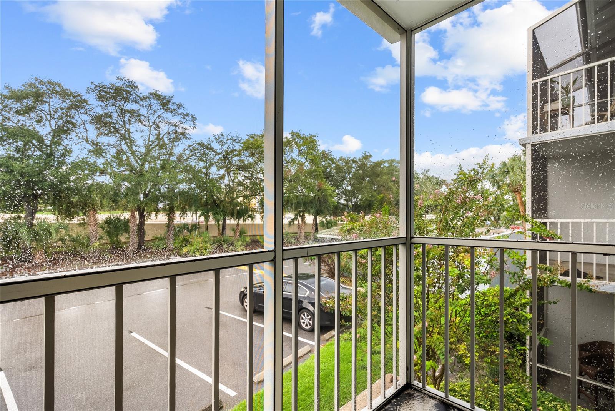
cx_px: 308
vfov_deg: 73.8
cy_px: 206
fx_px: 273
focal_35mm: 16
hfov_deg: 96.7
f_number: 8
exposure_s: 1/50
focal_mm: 16
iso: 125
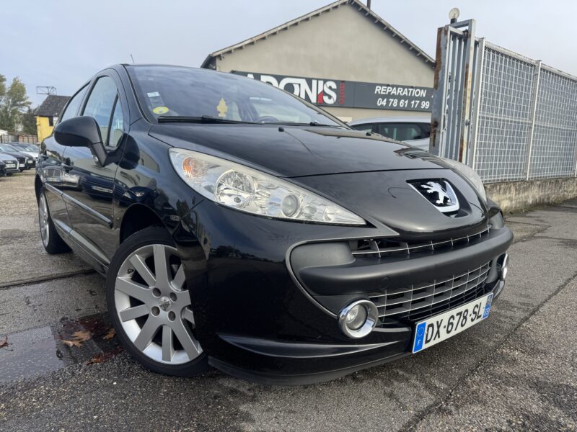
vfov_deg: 56.8
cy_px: 216
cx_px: 288
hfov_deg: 71.6
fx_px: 400
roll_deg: -0.9
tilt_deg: -9.3
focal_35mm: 24
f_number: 1.78
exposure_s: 1/1560
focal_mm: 6.76
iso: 80
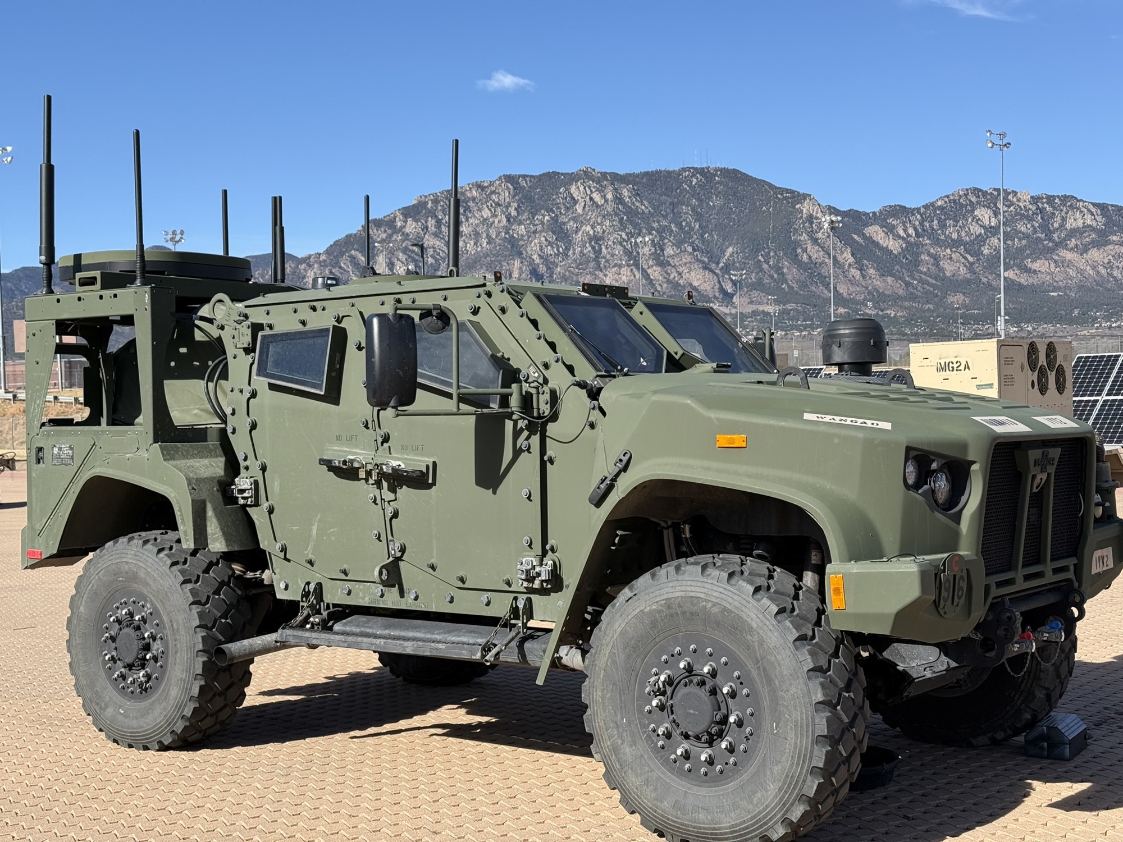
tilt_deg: +2.0
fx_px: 1557
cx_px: 562
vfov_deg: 30.3
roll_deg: +1.6
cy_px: 421
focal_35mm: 48
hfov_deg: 39.7
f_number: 1.78
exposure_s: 1/3534
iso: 64
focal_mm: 6.76
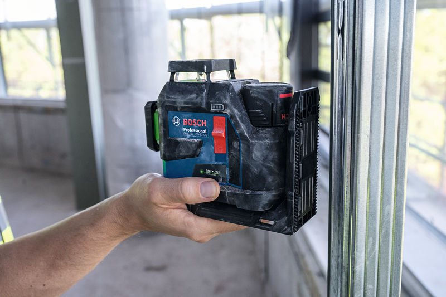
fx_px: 471
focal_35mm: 38
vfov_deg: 35.0
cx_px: 223
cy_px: 148
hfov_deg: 50.7
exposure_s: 1/80
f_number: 6.3
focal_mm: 38
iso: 1600
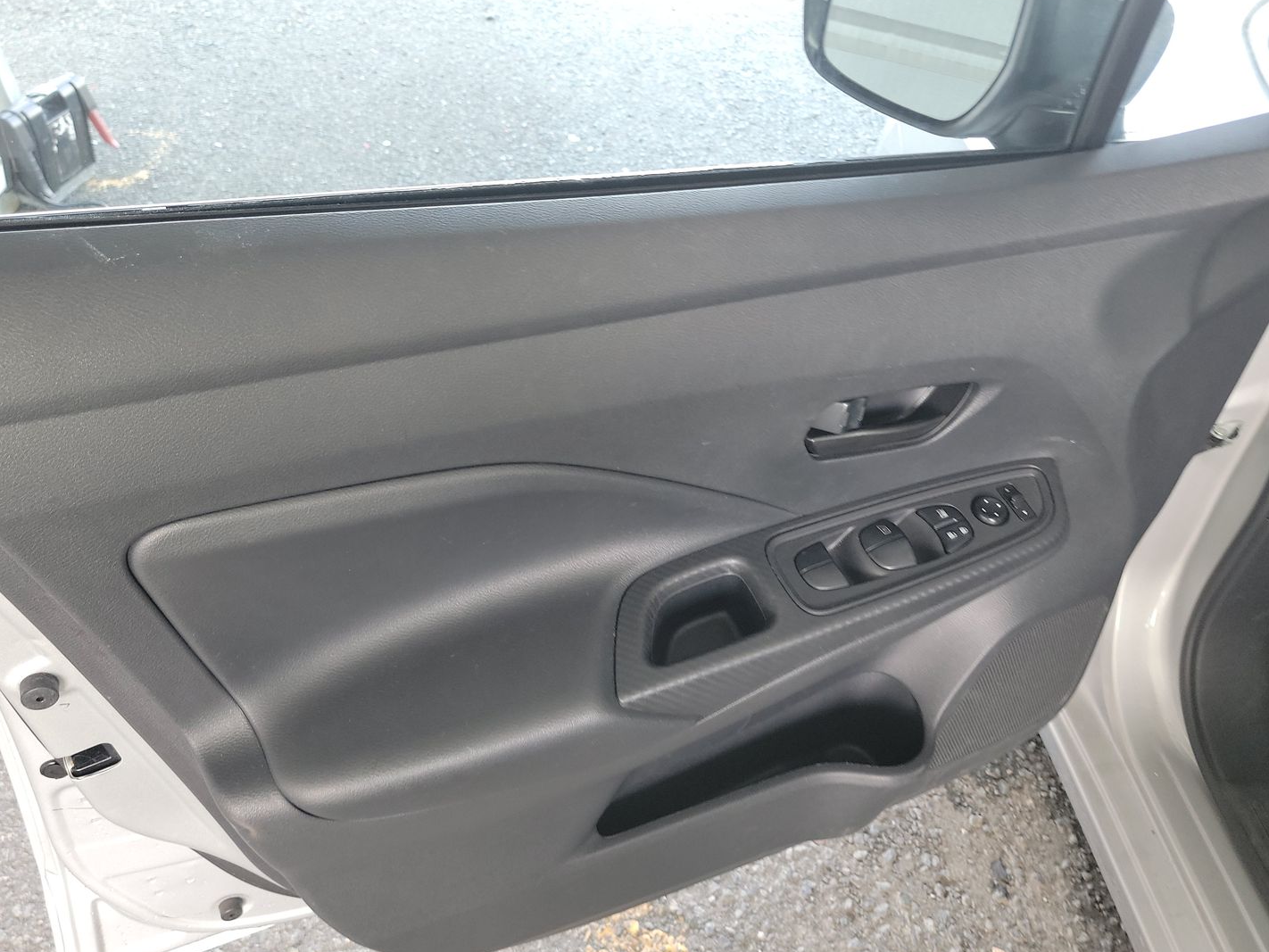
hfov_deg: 65.3
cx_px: 613
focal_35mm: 27
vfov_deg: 51.4
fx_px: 990
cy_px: 497
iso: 290
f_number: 1.8
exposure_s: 1/59
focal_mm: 6.7
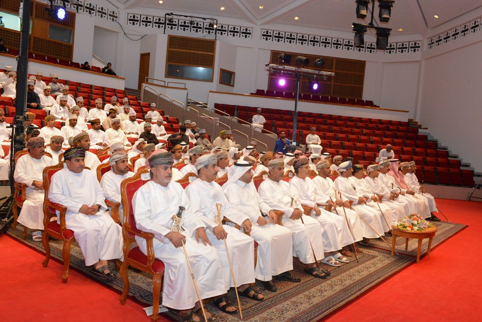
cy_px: 161
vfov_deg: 42.3
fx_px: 415
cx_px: 241
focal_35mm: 31
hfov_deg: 60.3
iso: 6400
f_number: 13
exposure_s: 1/60
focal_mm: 31
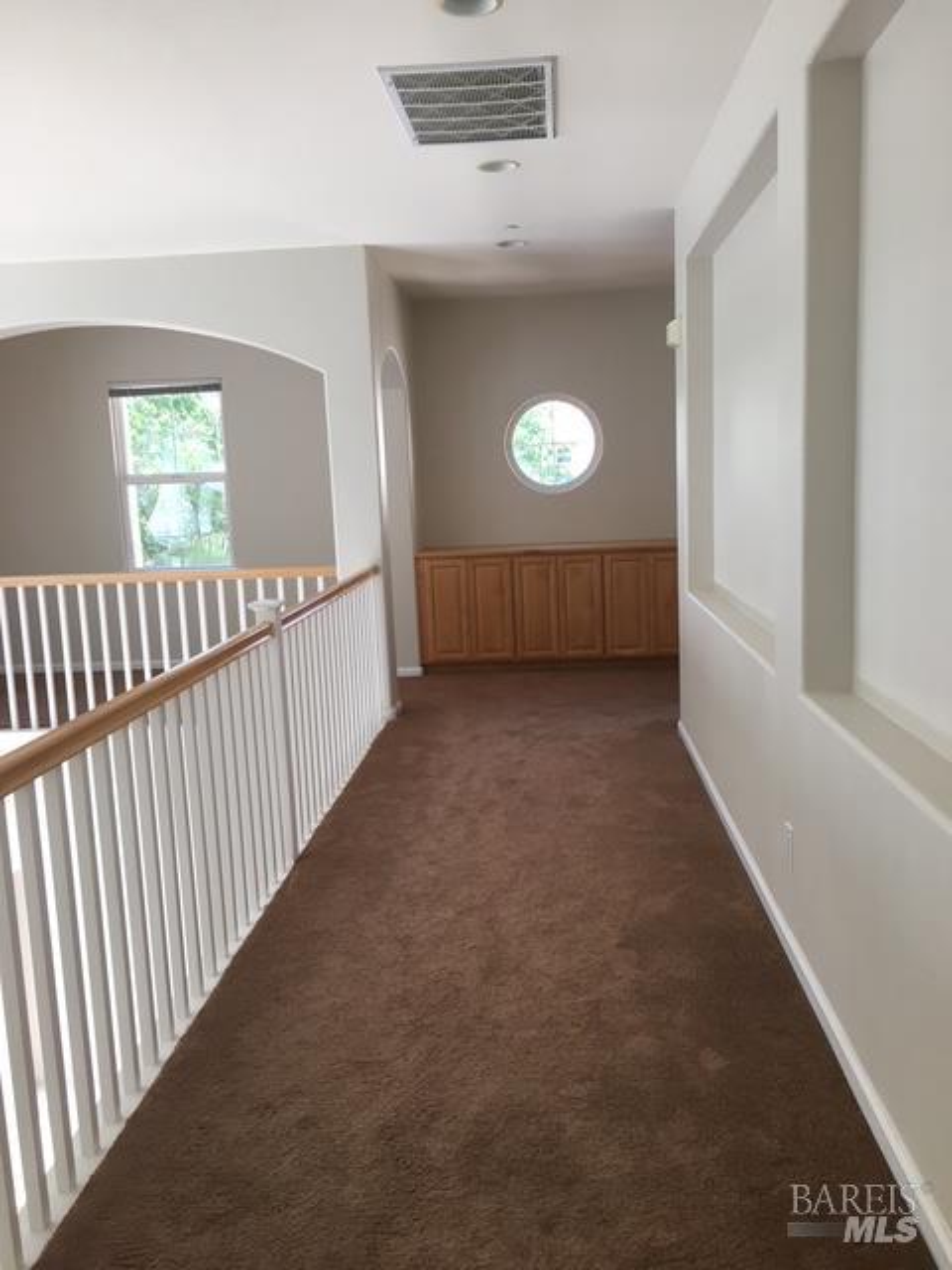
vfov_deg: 61.7
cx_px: 476
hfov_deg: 48.2
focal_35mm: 29
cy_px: 635
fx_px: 1063
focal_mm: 4.15
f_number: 2.2
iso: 25
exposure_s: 1/40
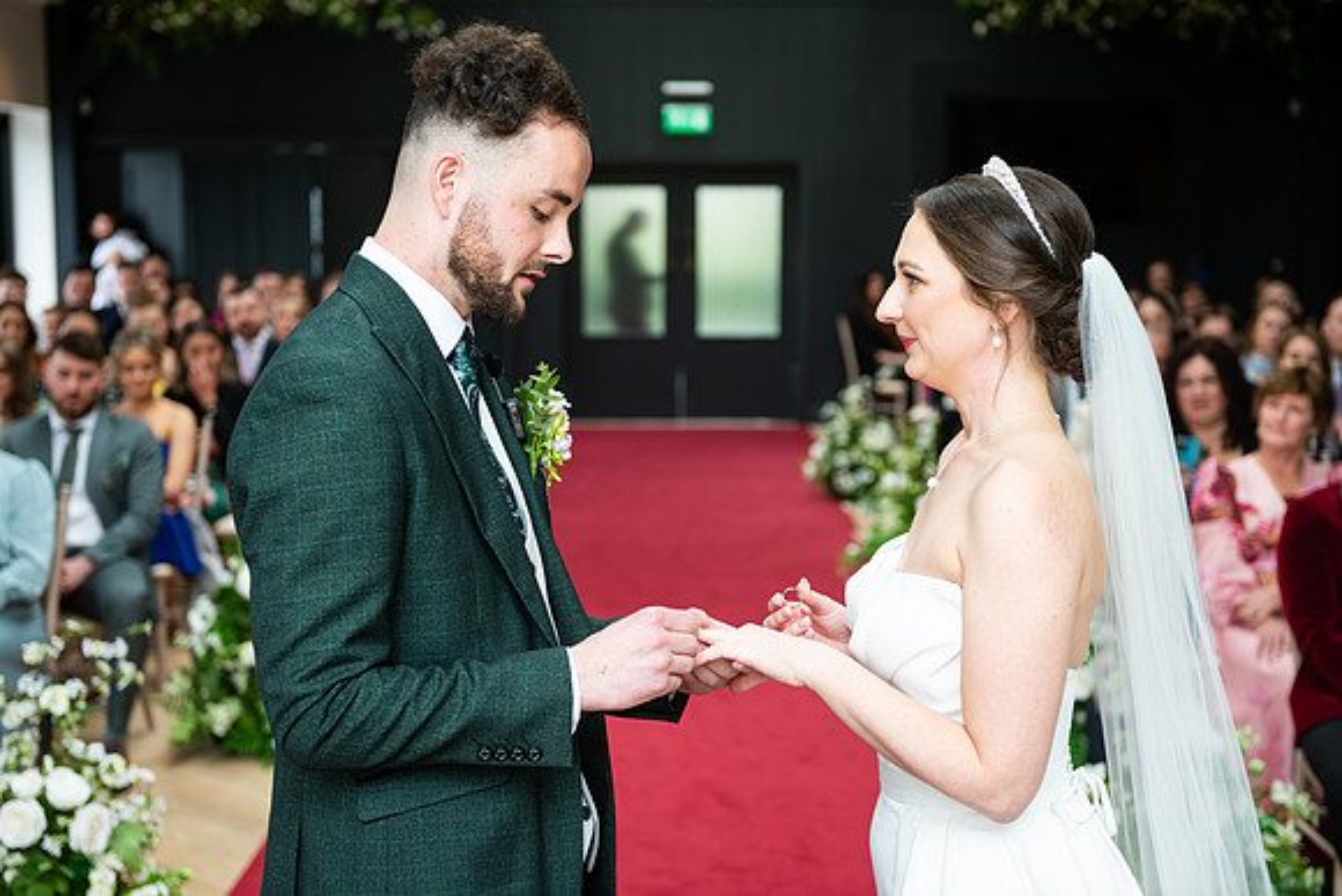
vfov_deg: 23.4
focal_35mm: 58
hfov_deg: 34.5
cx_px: 671
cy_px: 448
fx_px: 2163
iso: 400
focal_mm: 58
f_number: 3.5
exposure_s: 1/200
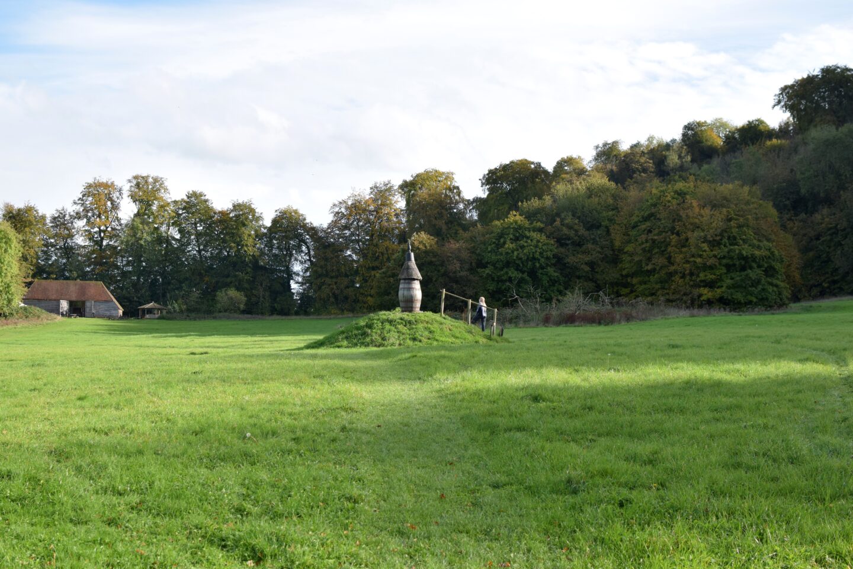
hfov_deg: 37.9
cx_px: 426
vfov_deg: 25.8
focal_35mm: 52
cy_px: 284
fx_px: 1244
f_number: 5
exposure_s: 1/1250
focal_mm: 35
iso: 400
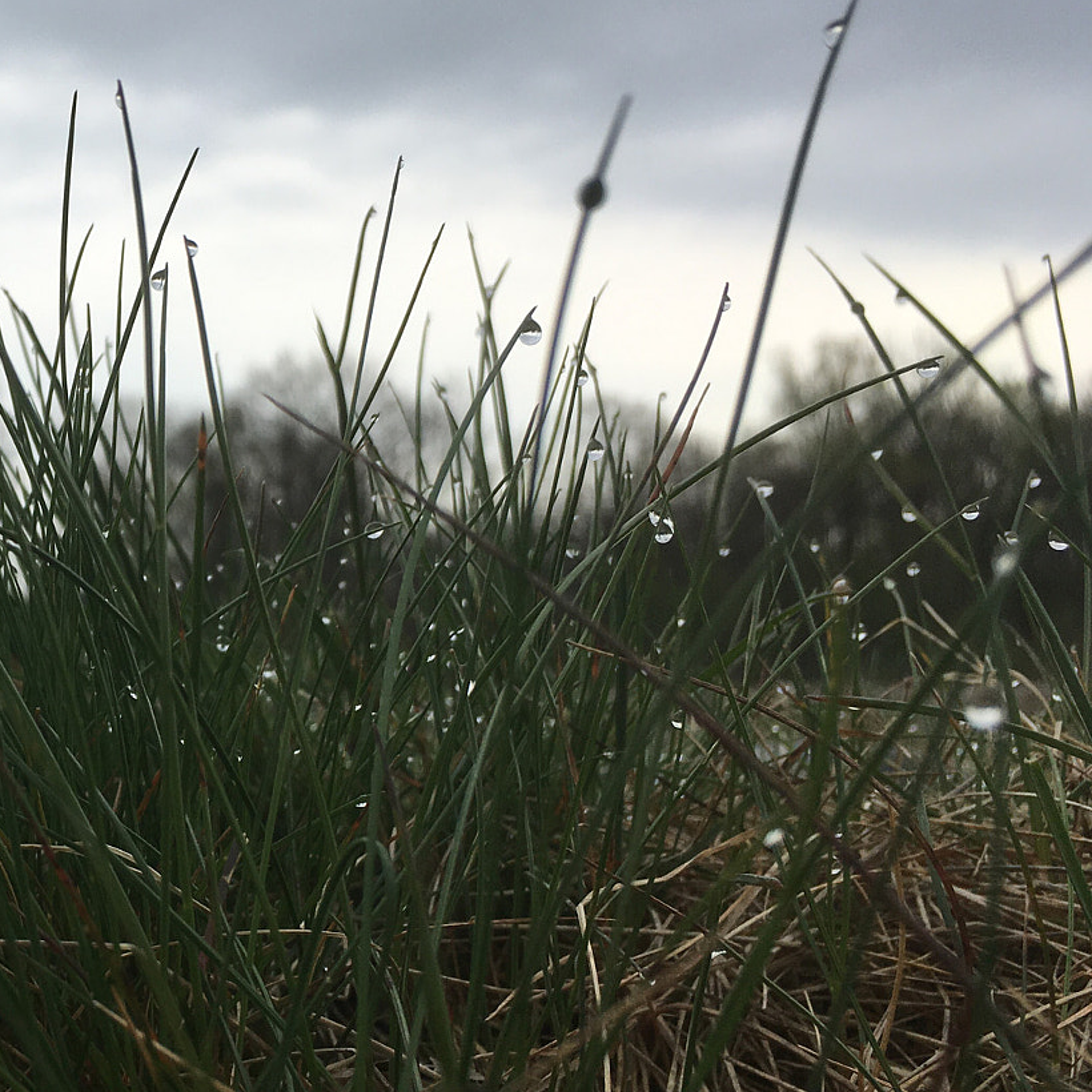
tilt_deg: +2.1
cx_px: 48
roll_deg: +0.8
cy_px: 583
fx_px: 1785
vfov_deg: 34.0
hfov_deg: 31.9
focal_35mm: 50
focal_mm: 4.15
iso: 25
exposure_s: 1/810
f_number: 2.2
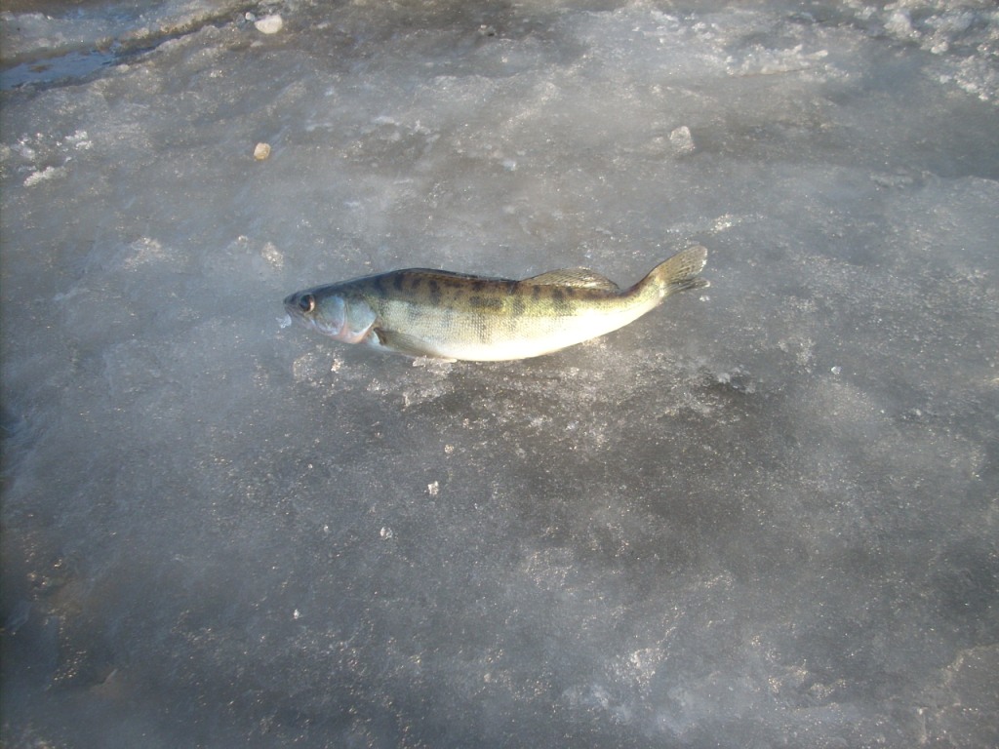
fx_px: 1068
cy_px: 374
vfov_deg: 38.7
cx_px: 500
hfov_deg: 50.1
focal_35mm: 37
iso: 64
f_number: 2.8
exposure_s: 1/210
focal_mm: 6.2
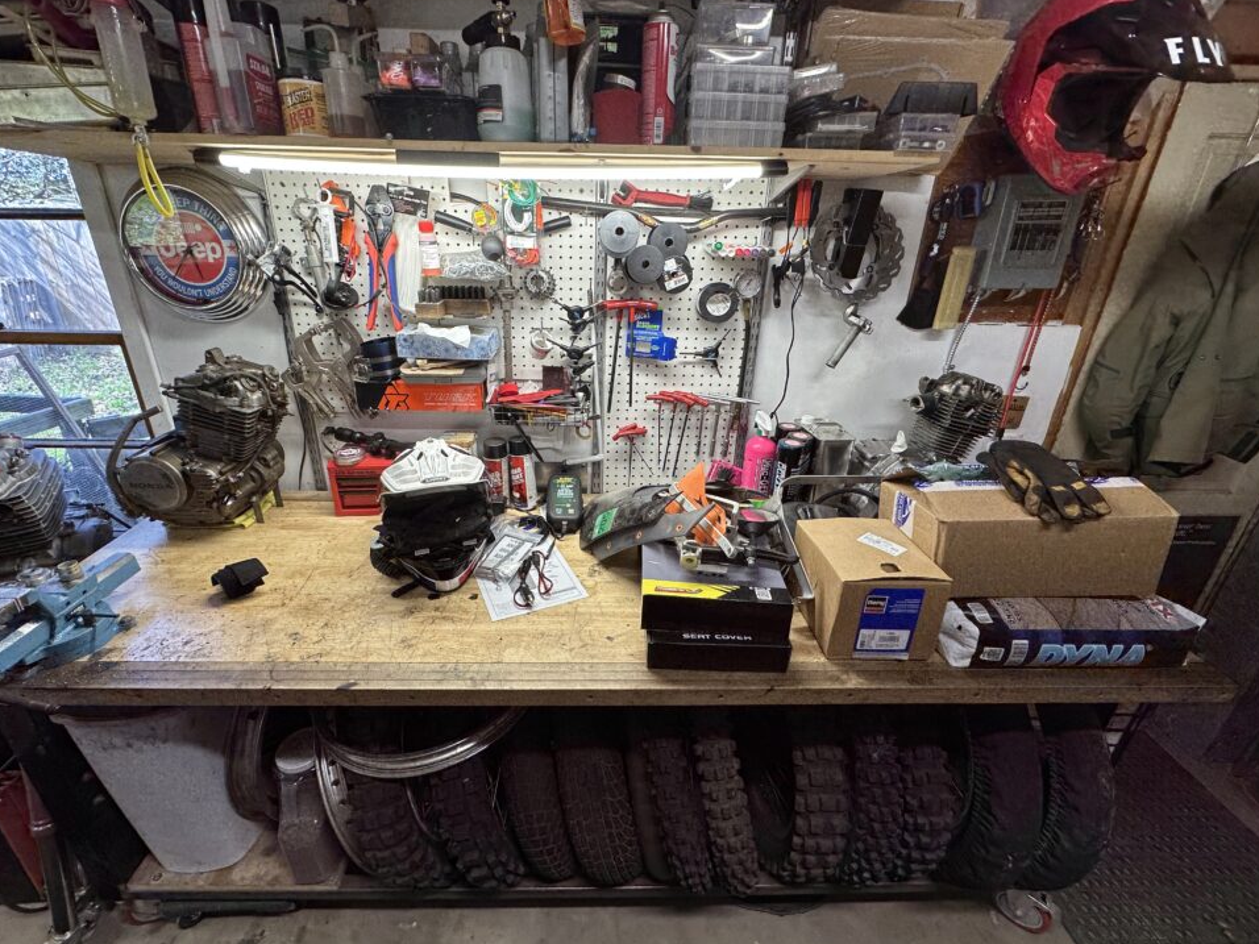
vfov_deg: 81.7
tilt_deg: -22.4
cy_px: 452
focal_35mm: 15
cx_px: 602
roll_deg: -0.5
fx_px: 546
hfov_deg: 98.1
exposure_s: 1/120
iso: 80
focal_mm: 2.22
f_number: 2.2
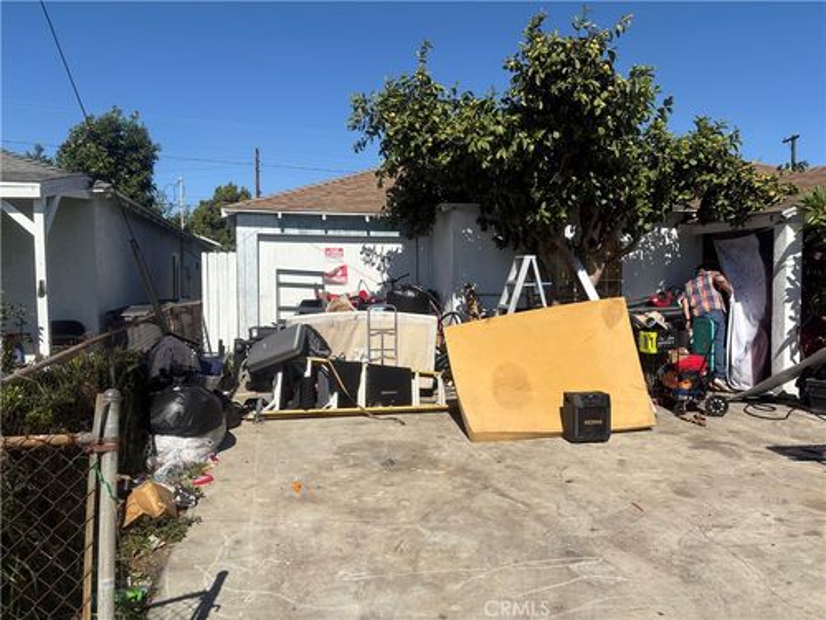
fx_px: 620
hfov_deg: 67.3
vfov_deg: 53.1
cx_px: 413
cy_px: 310
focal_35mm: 26
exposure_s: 1/5348
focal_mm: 5.96
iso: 50
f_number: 1.6
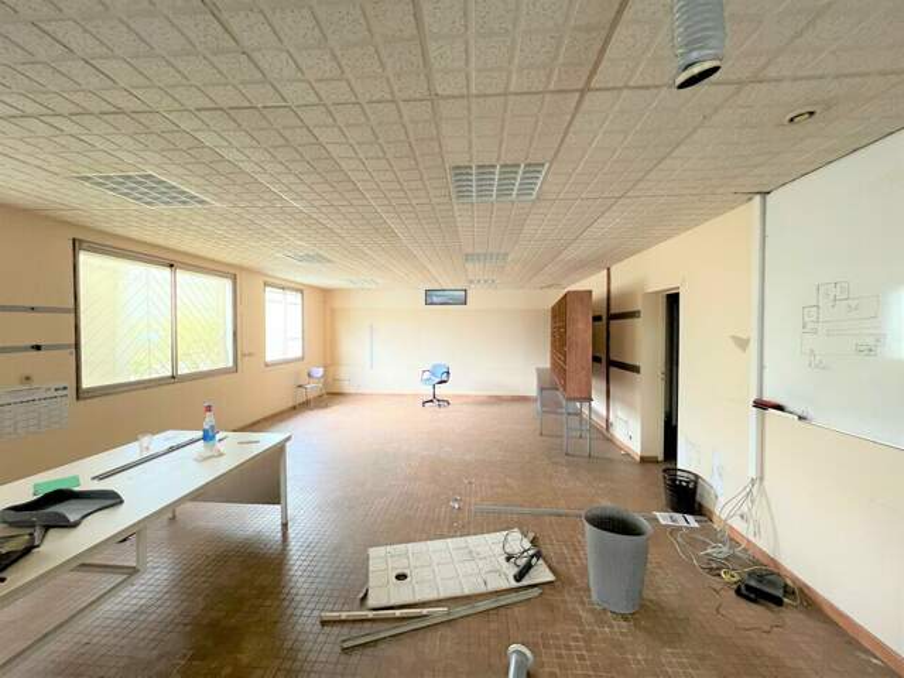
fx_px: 339
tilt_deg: -3.0
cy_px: 339
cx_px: 452
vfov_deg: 89.9
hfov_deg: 106.2
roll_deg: +0.0
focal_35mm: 13
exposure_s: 1/60
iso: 400
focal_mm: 1.57
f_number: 1.8
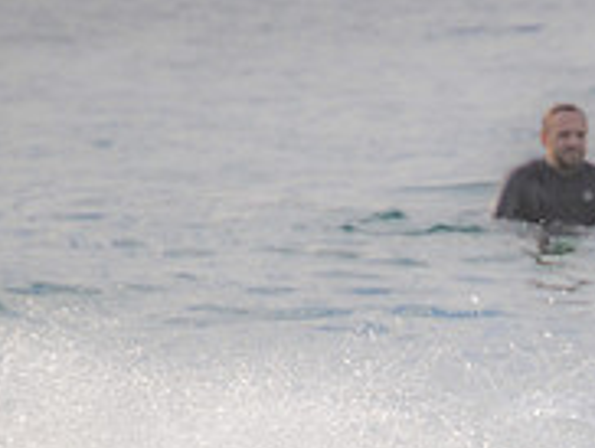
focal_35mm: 2203
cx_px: 830
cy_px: 603
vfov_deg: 0.7
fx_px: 37916
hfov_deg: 0.9
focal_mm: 720
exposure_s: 1/400
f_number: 11
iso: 320
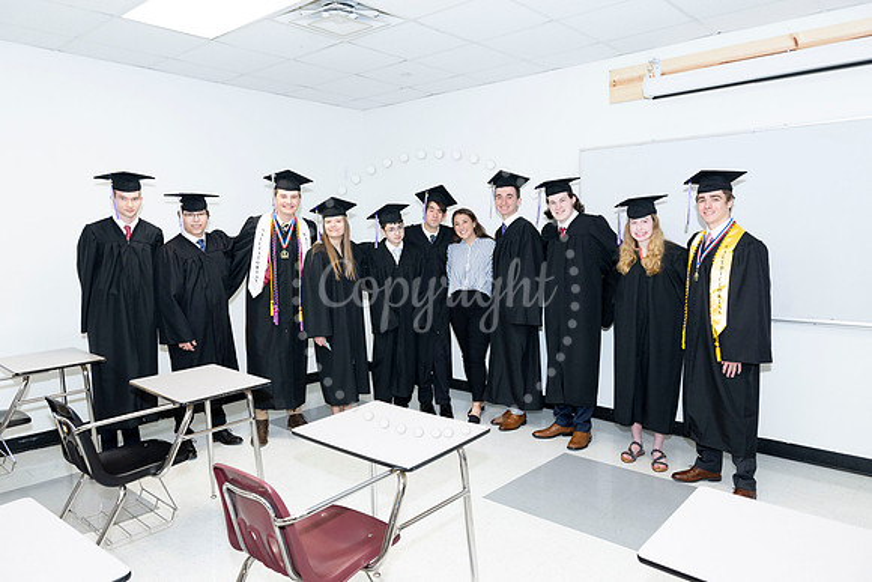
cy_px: 291
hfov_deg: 73.7
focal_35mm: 24
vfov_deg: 53.2
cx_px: 436
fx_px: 581
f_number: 5.6
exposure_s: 1/80
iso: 800
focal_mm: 24
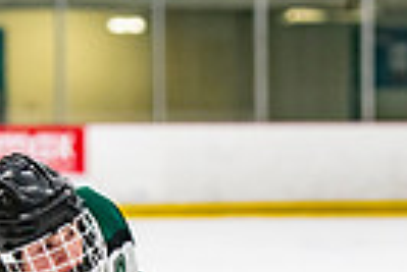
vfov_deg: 2.8
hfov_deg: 4.2
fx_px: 5534
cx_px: 263
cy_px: 546
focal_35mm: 489
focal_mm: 112
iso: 2000
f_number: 3.2
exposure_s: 1/640
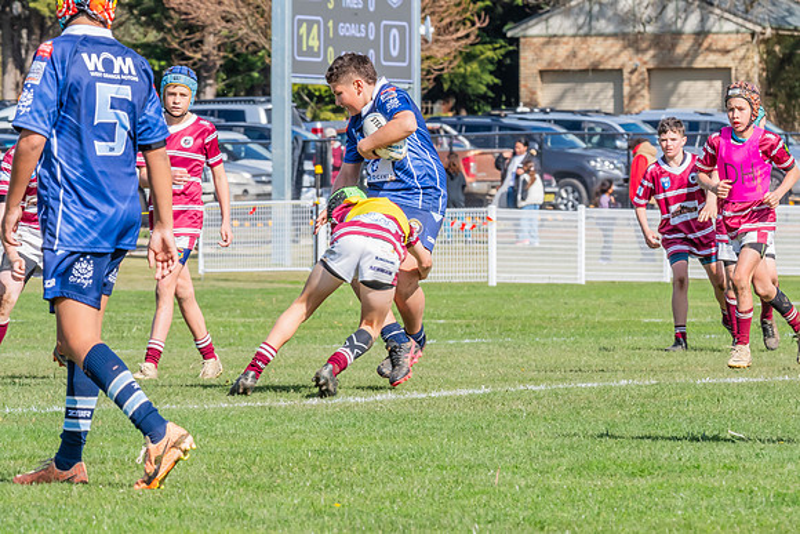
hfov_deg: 4.6
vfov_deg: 3.1
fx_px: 9903
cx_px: 422
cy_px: 280
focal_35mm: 446
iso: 800
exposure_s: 1/400
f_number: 22
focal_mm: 280
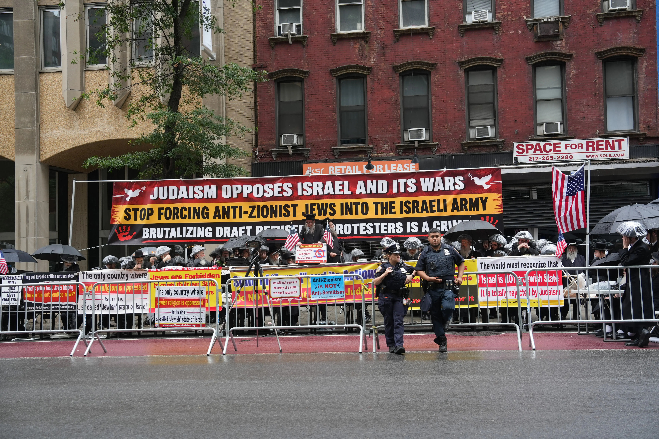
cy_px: 220
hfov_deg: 50.7
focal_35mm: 38
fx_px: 696
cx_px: 330
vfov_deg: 35.1
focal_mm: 38
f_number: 4
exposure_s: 1/160
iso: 320
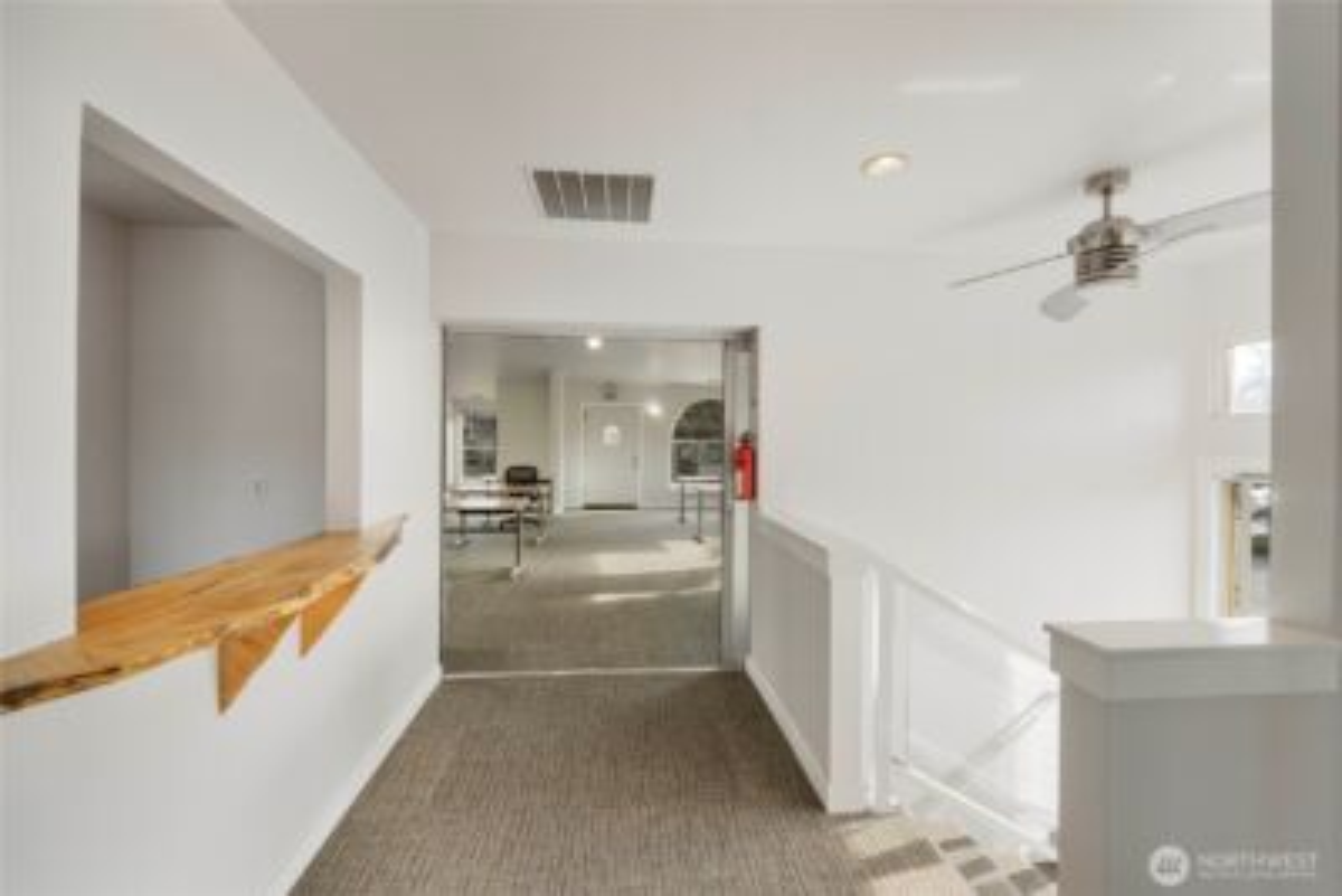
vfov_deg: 77.4
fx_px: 559
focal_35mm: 15
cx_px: 671
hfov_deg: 100.4
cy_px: 448
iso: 800
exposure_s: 1/1000
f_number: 8
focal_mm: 10
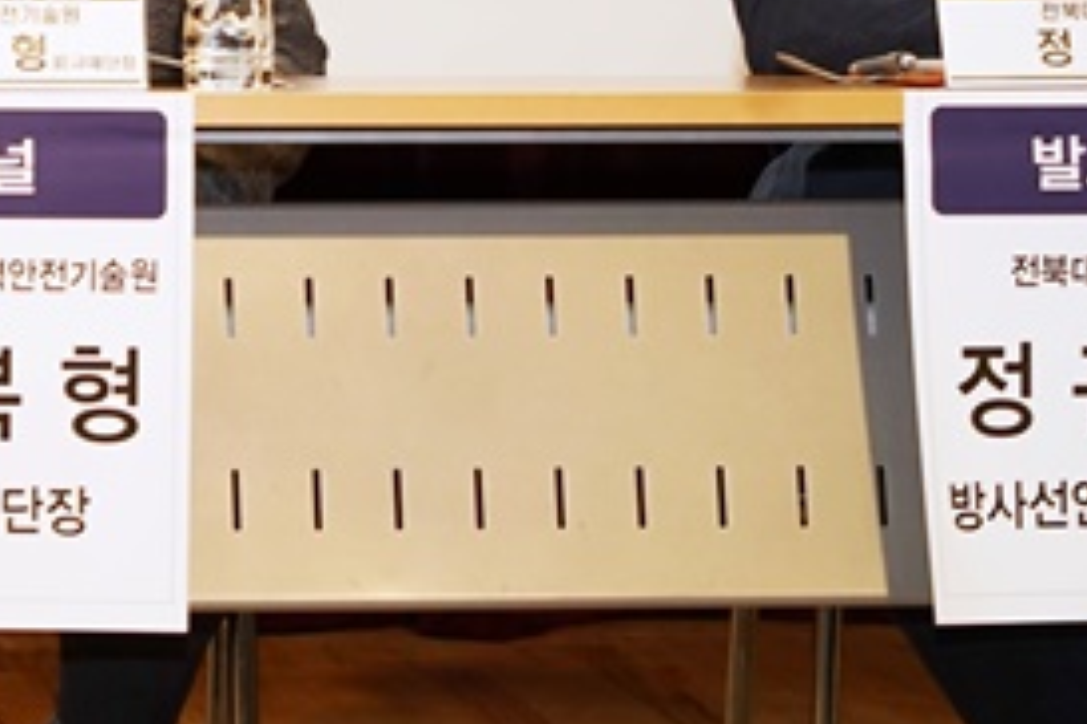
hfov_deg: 8.2
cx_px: -131
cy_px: -308
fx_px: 7518
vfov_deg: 5.5
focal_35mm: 249
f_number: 5.6
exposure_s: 1/60
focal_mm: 85
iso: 400
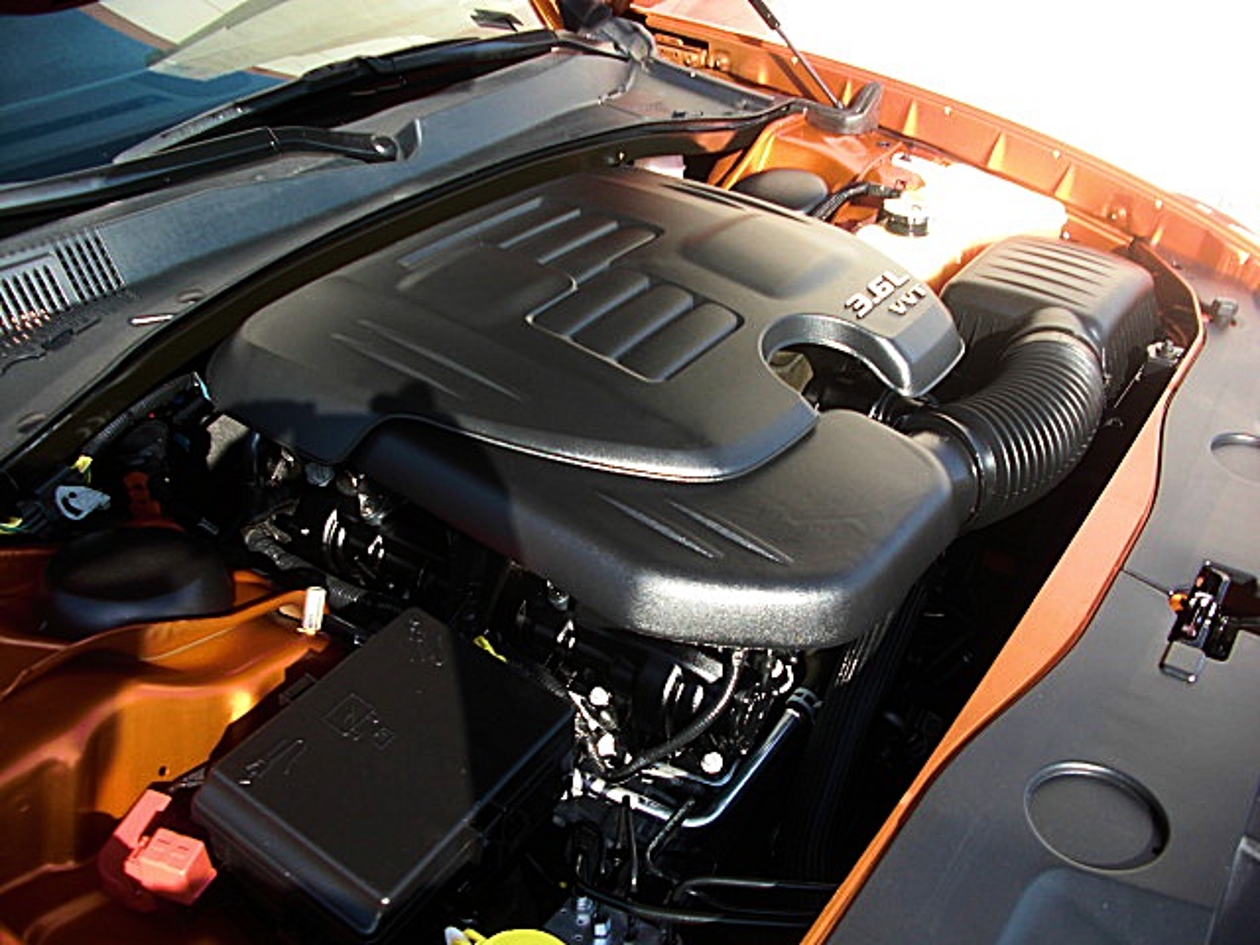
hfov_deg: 51.4
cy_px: 472
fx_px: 1310
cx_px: 630
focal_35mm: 36
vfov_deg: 39.7
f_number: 2.8
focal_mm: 6.3
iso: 50
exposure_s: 1/160
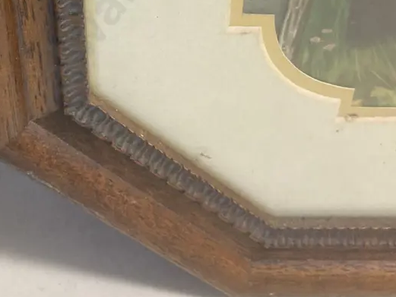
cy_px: -43
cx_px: 148
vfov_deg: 24.5
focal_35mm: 55
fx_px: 629
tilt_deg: -37.4
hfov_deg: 34.7
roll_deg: +1.6
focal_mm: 3.99
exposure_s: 1/50
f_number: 1.8
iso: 200
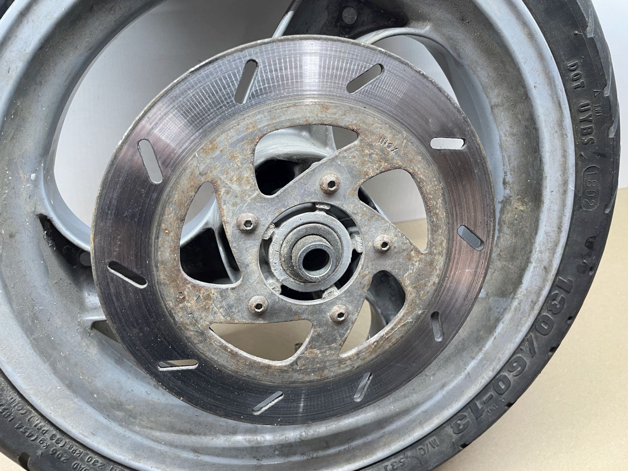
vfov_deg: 53.1
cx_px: 314
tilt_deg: -52.8
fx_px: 472
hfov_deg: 67.3
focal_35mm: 26
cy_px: 236
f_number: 1.6
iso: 80
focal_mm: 4.2
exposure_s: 1/50
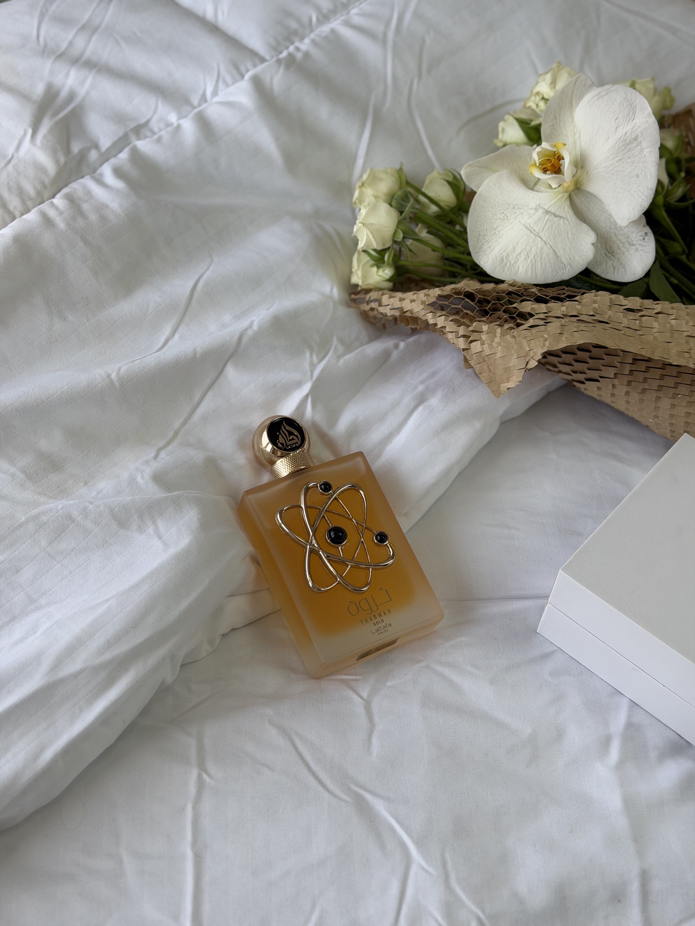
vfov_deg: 39.7
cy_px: 463
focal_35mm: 48
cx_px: 348
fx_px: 1285
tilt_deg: -53.5
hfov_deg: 30.3
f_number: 1.78
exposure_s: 1/442
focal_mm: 6.76
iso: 64
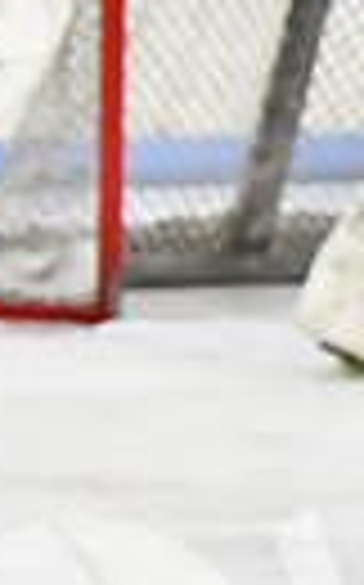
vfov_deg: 3.0
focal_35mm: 694
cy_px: 259
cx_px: 876
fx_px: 11040
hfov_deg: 1.9
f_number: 3.2
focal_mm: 102
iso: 6400
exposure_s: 1/1250
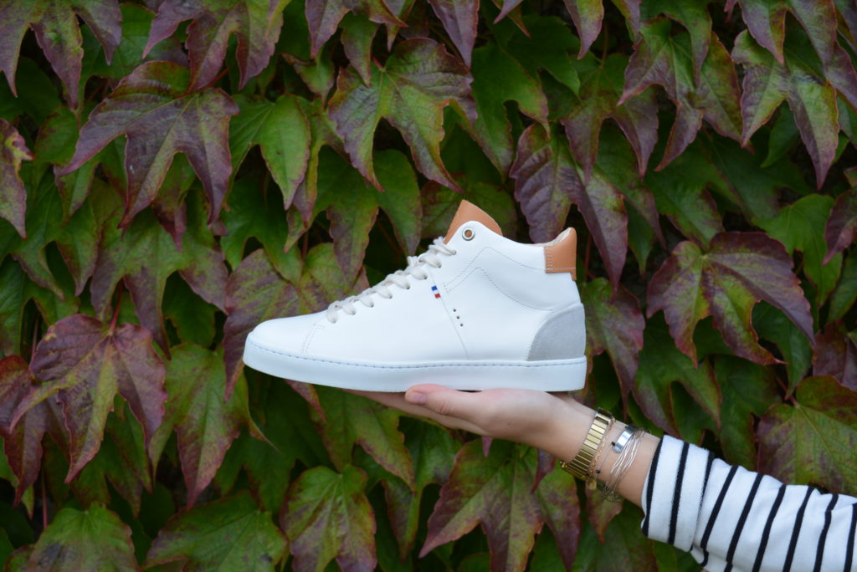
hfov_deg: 43.6
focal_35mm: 45
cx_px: 428
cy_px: 286
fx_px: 1072
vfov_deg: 29.9
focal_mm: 30
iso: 200
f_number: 7.1
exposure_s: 1/200
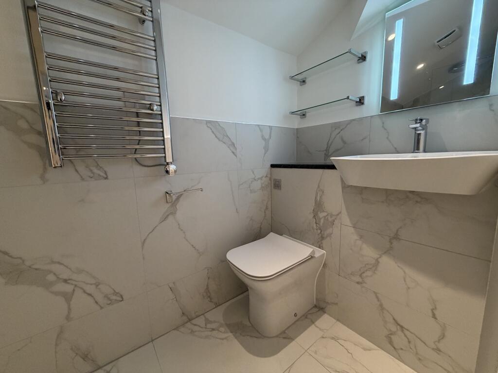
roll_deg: +1.4
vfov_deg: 85.7
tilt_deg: -8.2
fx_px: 201
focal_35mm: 14
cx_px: 249
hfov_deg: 102.1
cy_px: 186
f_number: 2.2
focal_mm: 2.22
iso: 320
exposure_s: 1/100
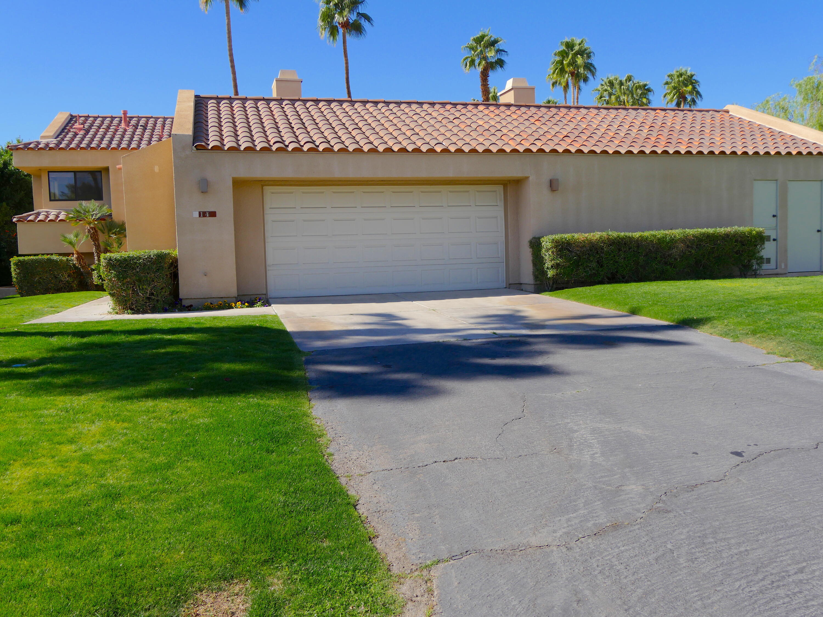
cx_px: 412
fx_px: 713
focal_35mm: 30
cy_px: 308
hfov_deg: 60.0
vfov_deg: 46.8
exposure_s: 1/400
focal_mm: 15
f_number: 7.1
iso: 200
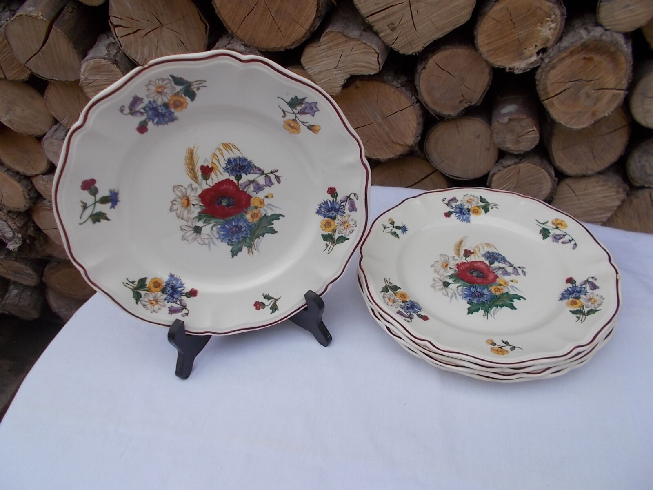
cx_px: 326
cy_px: 245
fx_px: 490
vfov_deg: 53.1
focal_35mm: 26
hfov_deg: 67.3
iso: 80
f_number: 3.2
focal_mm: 4.6
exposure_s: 1/400
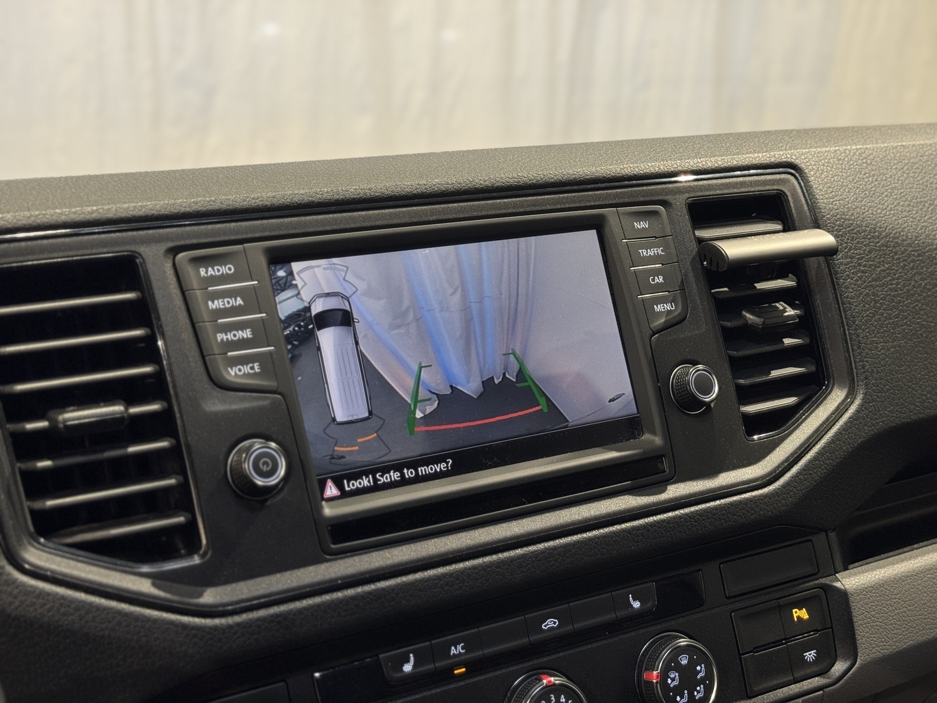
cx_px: 468
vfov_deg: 30.3
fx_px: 1299
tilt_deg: -18.7
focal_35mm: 48
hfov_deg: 39.7
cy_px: 352
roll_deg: -2.3
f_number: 1.78
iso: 64
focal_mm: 6.76
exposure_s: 1/50
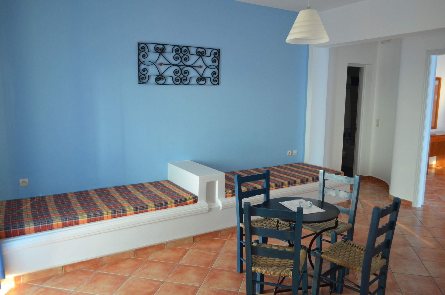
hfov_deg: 67.5
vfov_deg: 47.7
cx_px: 222
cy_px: 148
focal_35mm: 27
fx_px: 333
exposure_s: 1/50
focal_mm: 18
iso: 800
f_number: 3.5
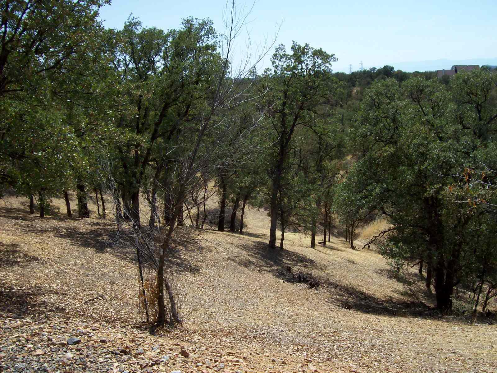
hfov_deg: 51.4
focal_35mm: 36
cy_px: 186
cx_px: 248
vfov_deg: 39.7
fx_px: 517
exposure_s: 1/719
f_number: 4.8
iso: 80
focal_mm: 6
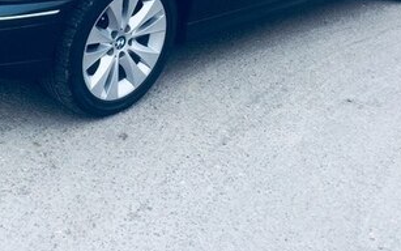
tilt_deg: -15.3
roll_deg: -6.2
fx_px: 721
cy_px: -44
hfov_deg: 30.5
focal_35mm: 66
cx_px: 97
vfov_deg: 18.7
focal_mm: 4.15
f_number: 2.2
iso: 32
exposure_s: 1/855
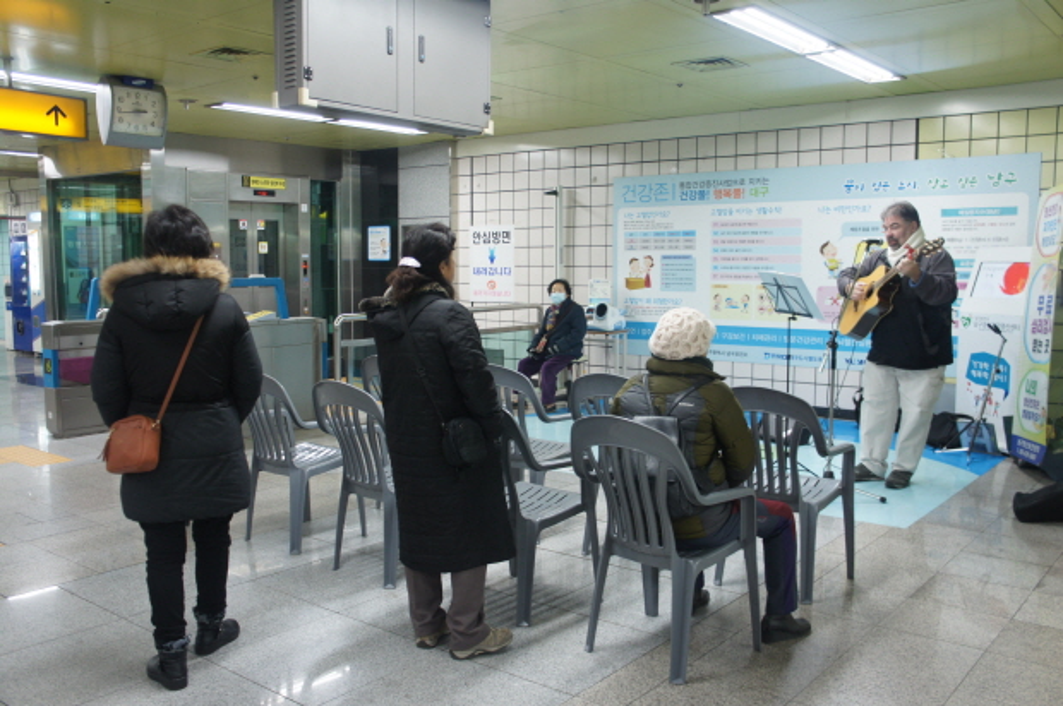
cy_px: 353
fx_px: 885
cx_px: 532
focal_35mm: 30
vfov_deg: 43.5
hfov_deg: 62.0
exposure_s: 1/25
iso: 400
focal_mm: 20
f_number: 4
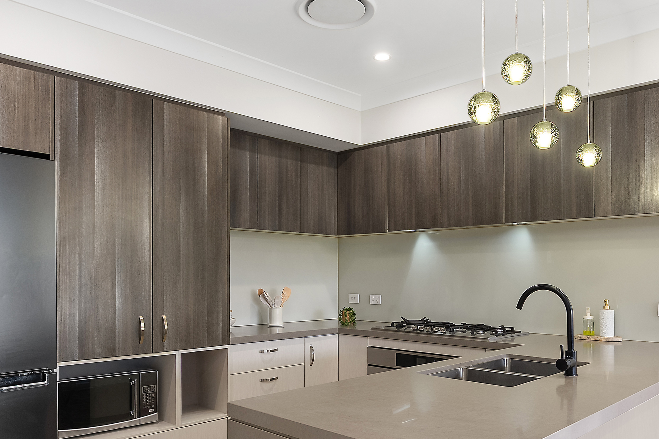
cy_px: 267
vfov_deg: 44.7
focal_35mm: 29
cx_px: 348
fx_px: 531
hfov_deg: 63.6
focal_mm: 17
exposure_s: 1/13
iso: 200
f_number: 8
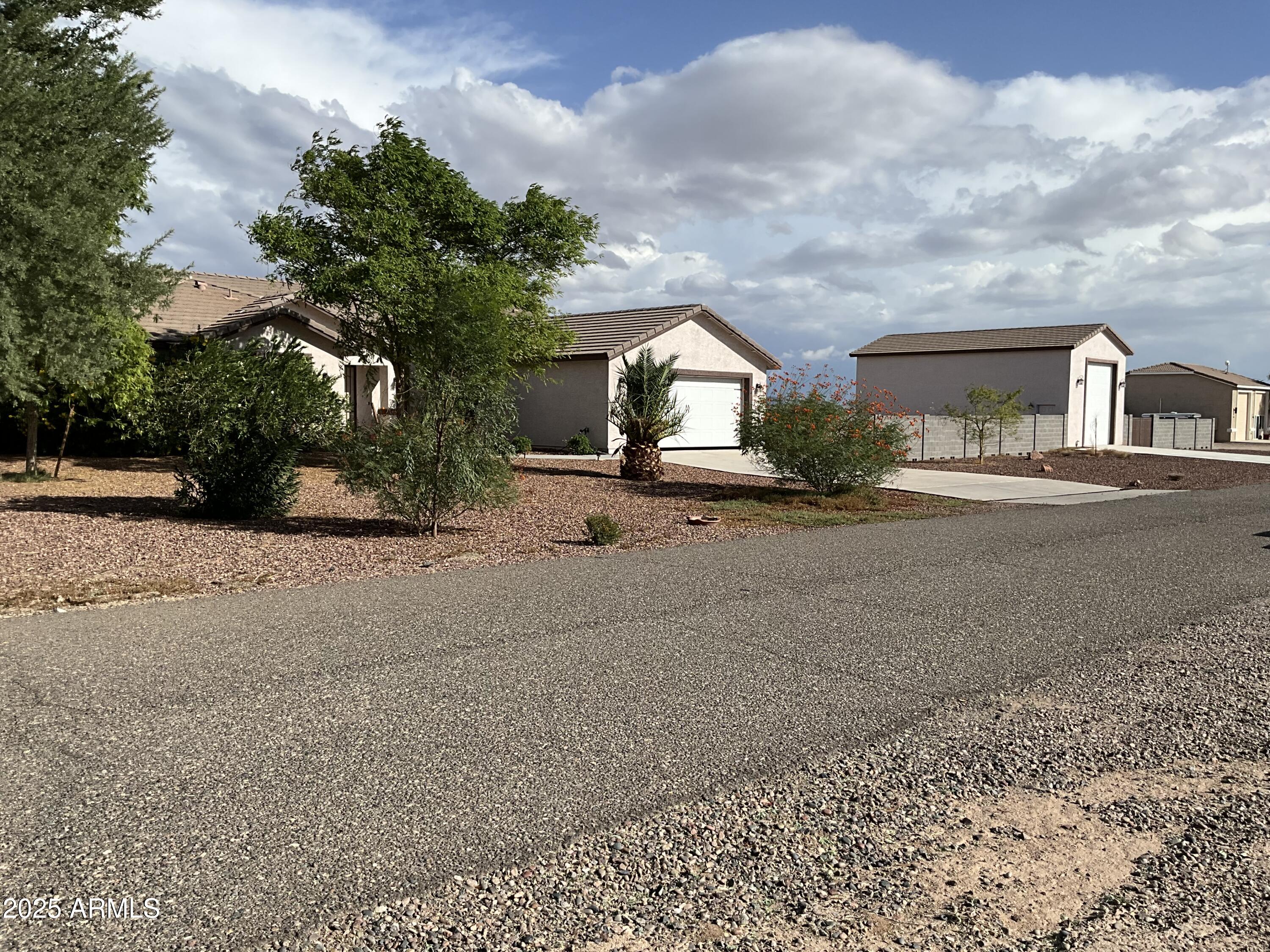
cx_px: 635
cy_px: 476
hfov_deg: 61.7
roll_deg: -0.7
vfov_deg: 48.2
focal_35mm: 29
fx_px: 1064
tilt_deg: -3.3
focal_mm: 3
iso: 25
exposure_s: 1/3125
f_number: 1.8
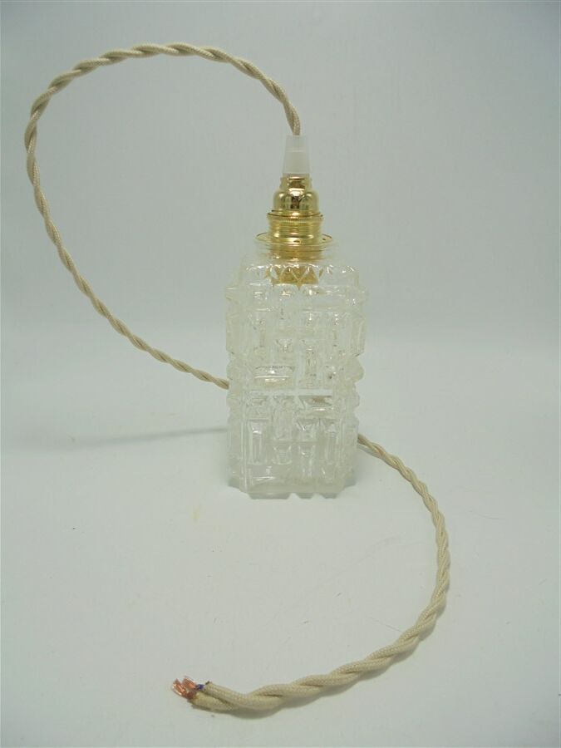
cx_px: 280
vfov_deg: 67.3
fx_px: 562
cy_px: 374
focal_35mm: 26
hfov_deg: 53.1
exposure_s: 1/125
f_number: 3.5
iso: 100
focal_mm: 4.6
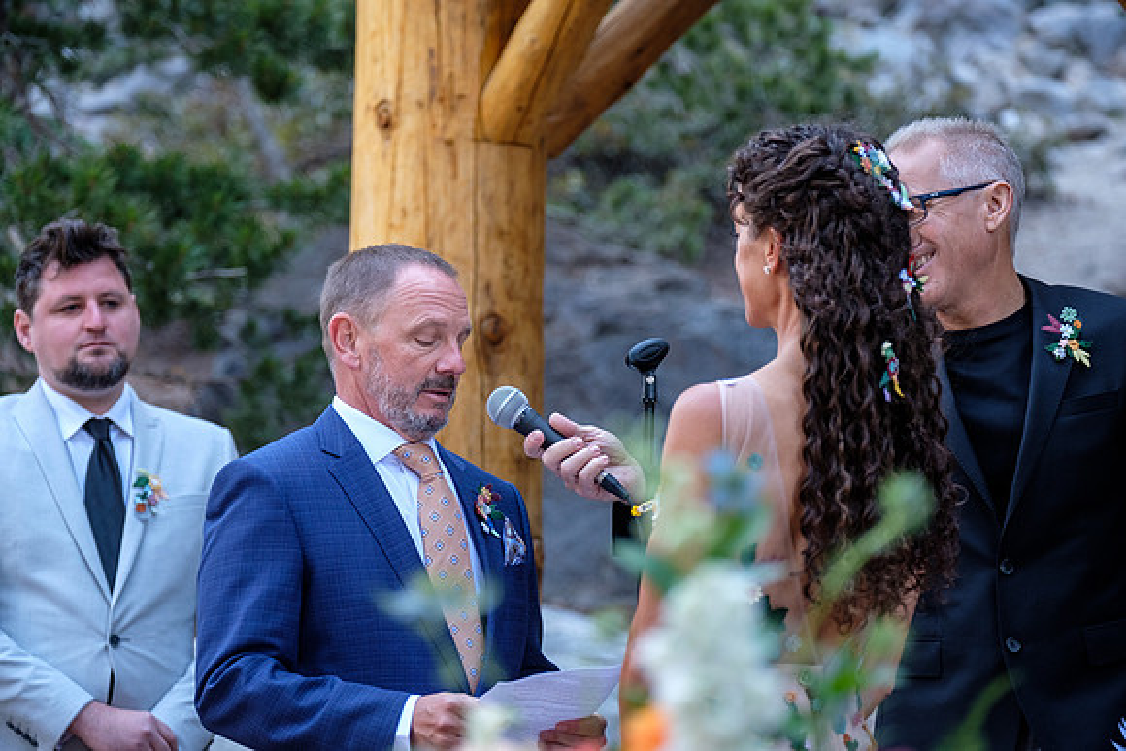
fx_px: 3942
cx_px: 563
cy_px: 376
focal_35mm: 126
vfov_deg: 10.9
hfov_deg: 16.3
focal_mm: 83.8
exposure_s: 1/200
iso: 1000
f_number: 2.8
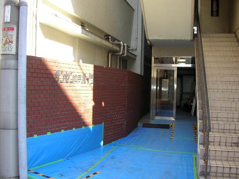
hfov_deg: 49.0
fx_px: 262
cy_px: 90
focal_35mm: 38
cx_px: 120
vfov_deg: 37.7
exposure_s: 1/136
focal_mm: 5.8
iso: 71
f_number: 2.9
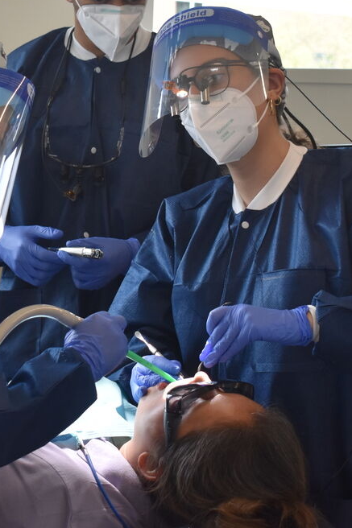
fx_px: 1497
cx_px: 30
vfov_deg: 20.0
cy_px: 217
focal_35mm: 102
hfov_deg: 13.3
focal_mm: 36
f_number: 4.8
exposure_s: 1/200
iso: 800
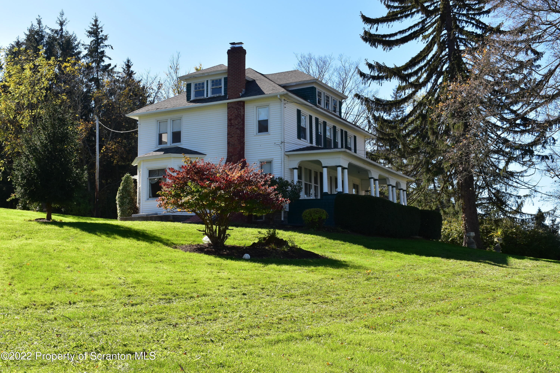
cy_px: 186
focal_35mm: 46
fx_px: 723
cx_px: 280
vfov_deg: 28.9
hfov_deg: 42.3
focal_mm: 31
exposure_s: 1/250
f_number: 10
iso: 400
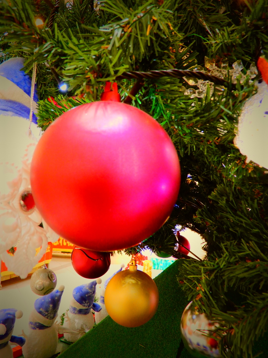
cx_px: 134
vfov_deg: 60.0
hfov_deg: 46.8
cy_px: 179
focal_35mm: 30
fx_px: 310
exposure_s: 1/20
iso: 400
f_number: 3.5
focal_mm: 5.4
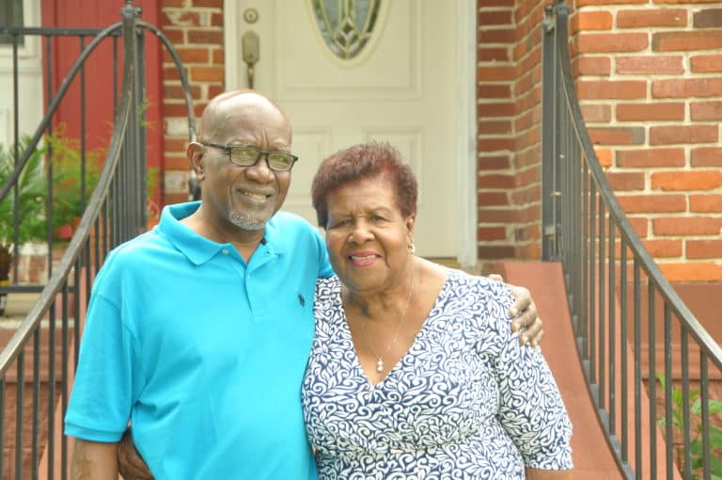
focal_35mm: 105
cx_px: 361
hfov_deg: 19.5
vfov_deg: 13.0
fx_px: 2103
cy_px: 240
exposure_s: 1/125
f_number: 5.6
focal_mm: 70
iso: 200
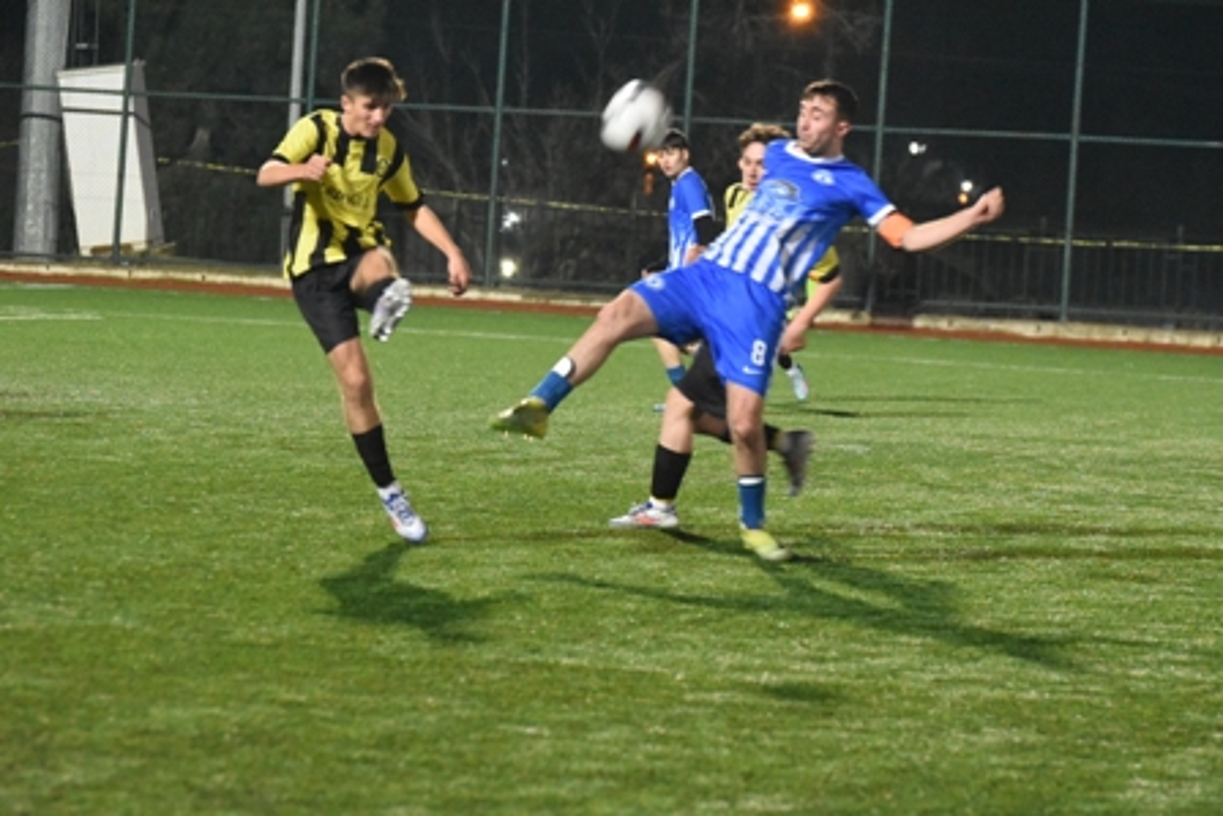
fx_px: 6881
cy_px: 408
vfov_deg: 6.8
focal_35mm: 202
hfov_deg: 10.2
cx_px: 612
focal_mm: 135
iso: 11400
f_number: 4.8
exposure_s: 1/200
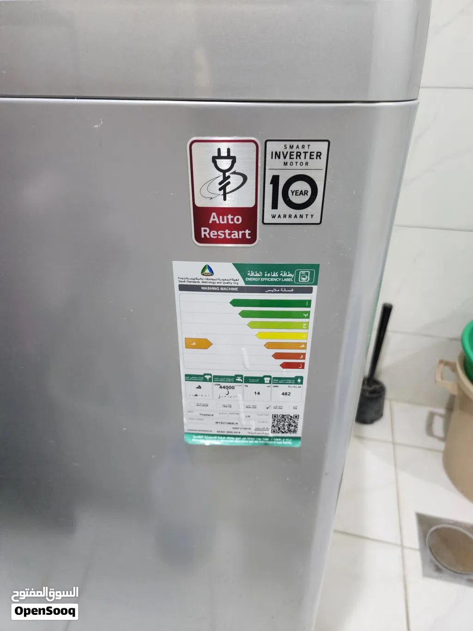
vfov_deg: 73.9
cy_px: 316
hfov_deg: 58.9
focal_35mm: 23
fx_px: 419
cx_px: 236
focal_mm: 6.4
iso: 640
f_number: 1.8
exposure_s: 1/120
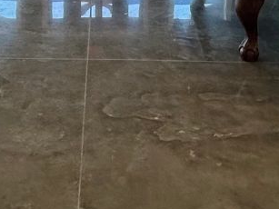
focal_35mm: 73
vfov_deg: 15.9
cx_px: 99
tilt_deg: +1.9
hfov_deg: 26.6
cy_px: -208
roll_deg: -0.4
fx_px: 588
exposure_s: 1/120
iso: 80
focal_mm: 2.22
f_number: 2.2
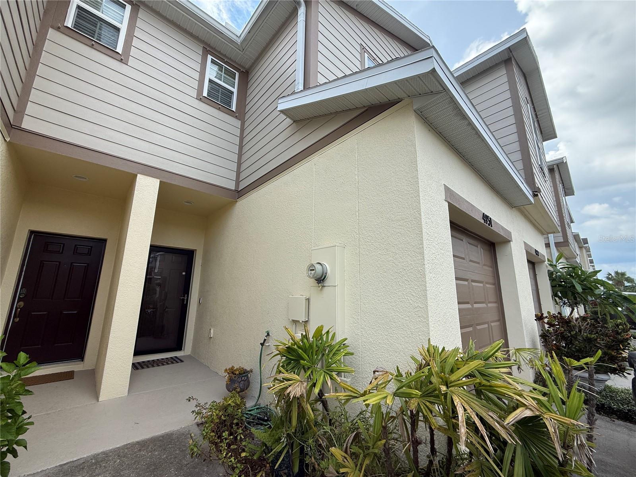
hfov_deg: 102.1
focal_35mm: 14
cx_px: 318
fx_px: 257
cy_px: 238
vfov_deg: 85.7
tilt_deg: +12.2
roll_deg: -1.0
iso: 50
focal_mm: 2.22
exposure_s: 1/559
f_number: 2.2
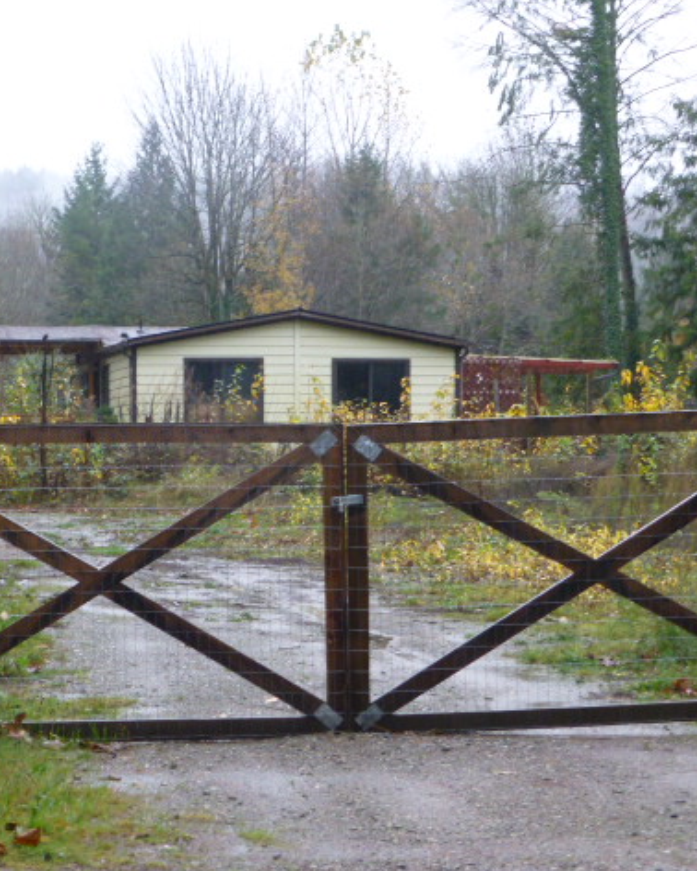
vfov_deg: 23.3
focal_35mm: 82
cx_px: 216
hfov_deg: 18.7
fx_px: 2113
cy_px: 434
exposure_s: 1/60
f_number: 4.8
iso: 400
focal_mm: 11
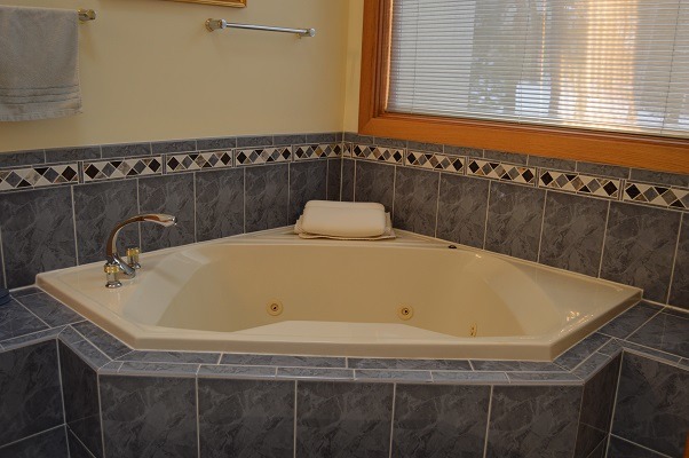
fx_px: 631
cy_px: 229
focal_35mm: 33
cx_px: 344
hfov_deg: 57.3
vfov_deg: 39.9
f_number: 4
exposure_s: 1/60
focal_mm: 22
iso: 400
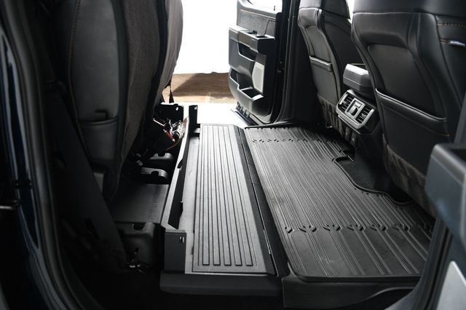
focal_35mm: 30
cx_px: 233
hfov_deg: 62.0
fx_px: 388
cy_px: 155
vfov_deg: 43.6
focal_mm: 20
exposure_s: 1/160
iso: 100
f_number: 3.5
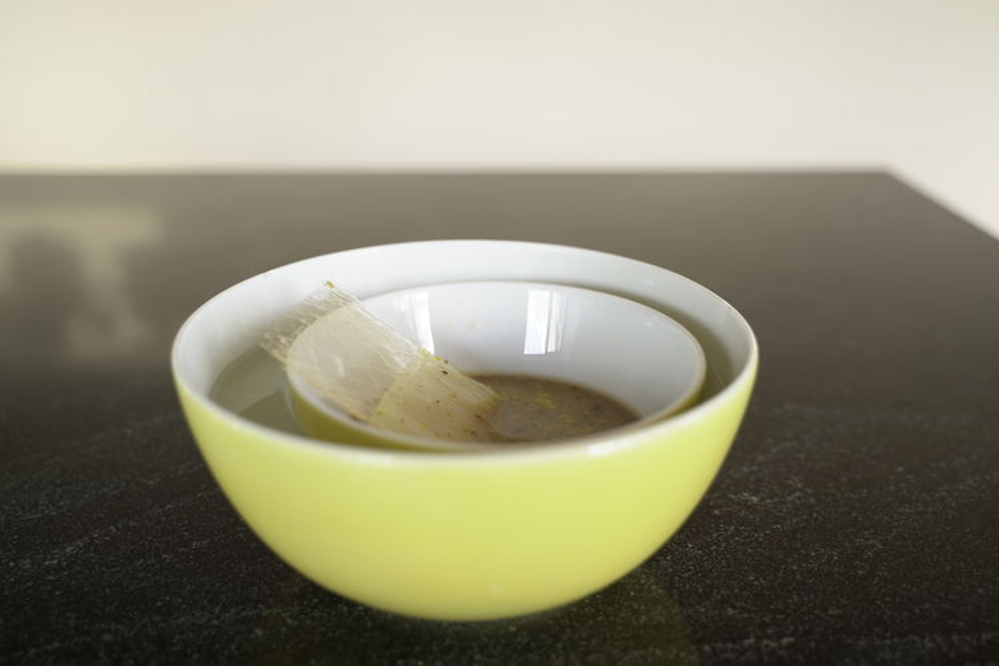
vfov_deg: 35.9
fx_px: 1027
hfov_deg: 51.9
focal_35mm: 37
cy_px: 333
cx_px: 500
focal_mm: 37
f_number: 2.8
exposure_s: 1/125
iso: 320
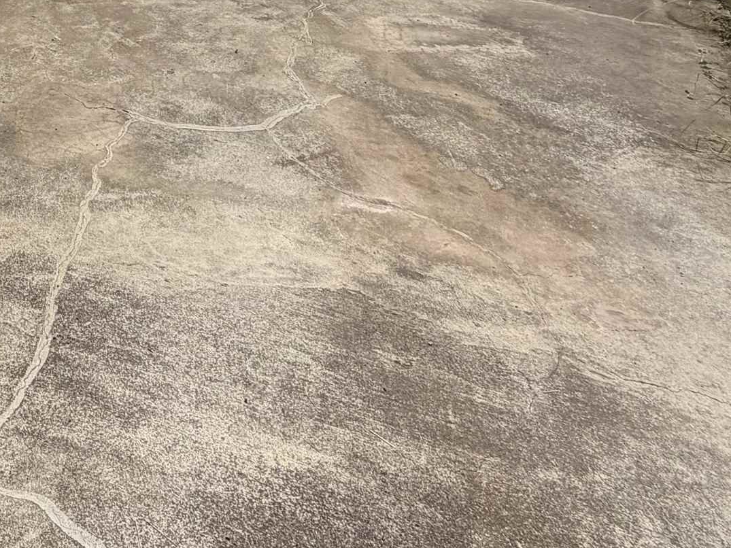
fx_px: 845
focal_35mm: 40
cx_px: -17
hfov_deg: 40.4
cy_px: -158
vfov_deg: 29.3
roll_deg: -0.6
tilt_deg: -13.1
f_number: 2.2
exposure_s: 1/1235
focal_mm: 2.22
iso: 25
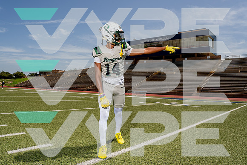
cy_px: 82
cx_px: 122
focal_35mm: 28
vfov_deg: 46.3
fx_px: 193
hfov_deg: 65.3
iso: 100
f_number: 8
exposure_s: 1/250
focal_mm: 26
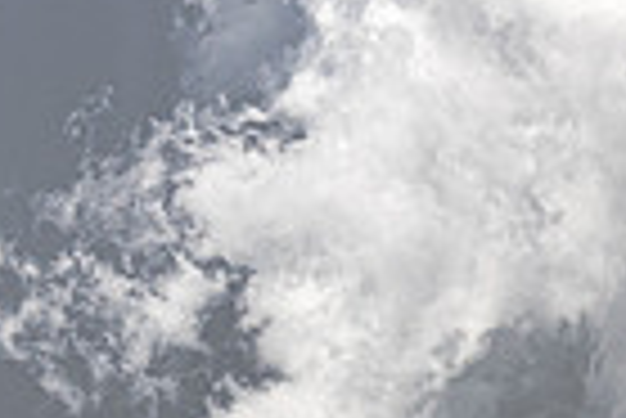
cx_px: 446
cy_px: 658
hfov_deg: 4.1
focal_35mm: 508
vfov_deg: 2.7
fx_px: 8843
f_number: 10
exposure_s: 1/1000
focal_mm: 122
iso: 200
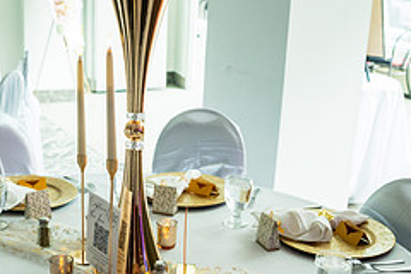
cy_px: 182
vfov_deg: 23.3
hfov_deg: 33.8
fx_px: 662
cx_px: 101
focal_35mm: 58
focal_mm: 24
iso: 1600
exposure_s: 1/200
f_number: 2.8
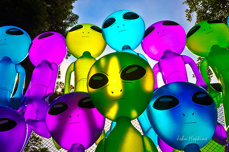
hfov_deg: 42.4
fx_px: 295
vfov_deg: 28.9
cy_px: 76
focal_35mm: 46
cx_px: 114
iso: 200
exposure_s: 1/640
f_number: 13
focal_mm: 31
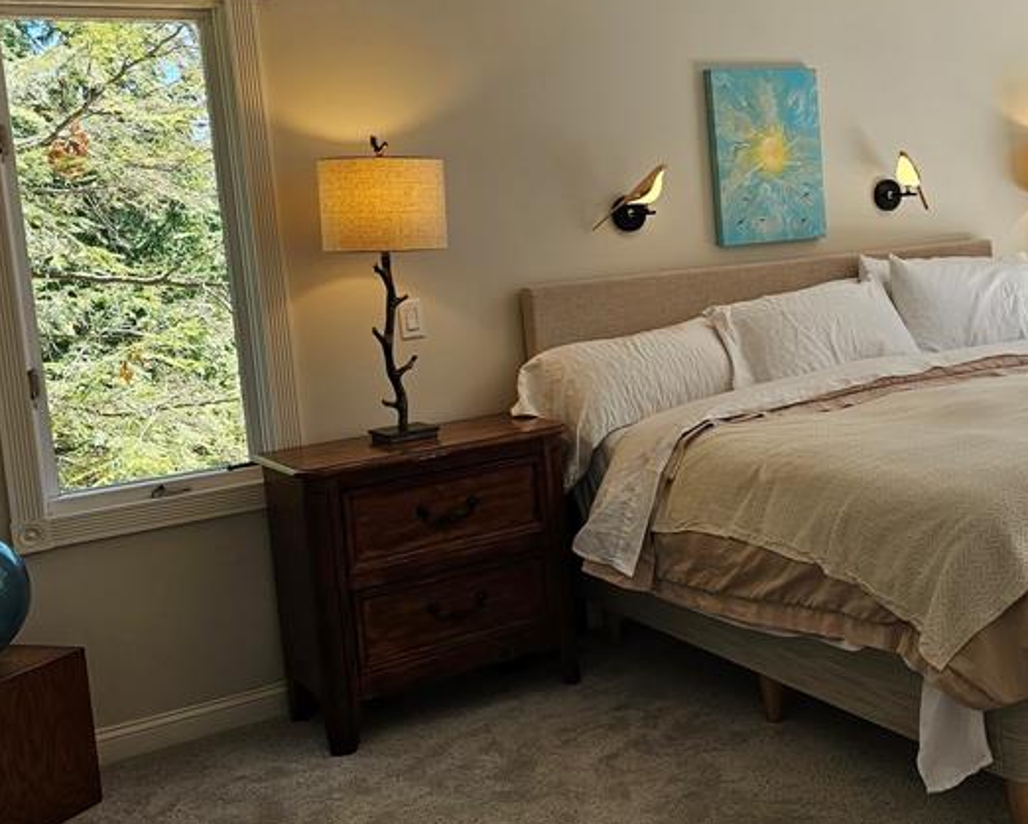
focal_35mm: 44
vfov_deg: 34.1
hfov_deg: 40.4
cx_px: 813
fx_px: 1339
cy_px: 329
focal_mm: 6.3
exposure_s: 1/120
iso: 25
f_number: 1.7
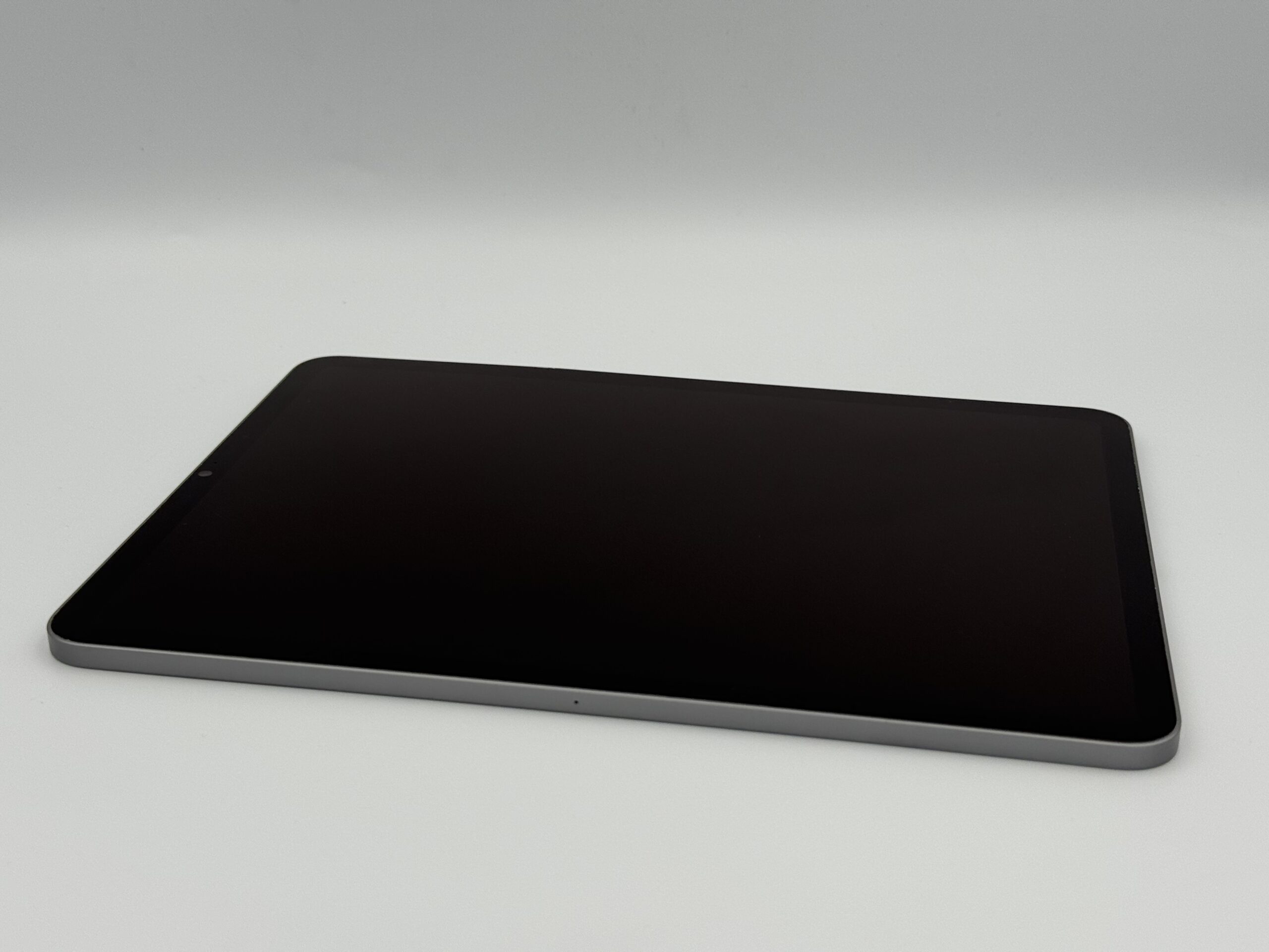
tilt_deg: -23.7
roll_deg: +0.3
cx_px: 634
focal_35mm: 48
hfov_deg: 39.7
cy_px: 476
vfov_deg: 30.3
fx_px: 1760
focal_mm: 6.76
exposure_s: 1/837
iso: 64
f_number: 1.78
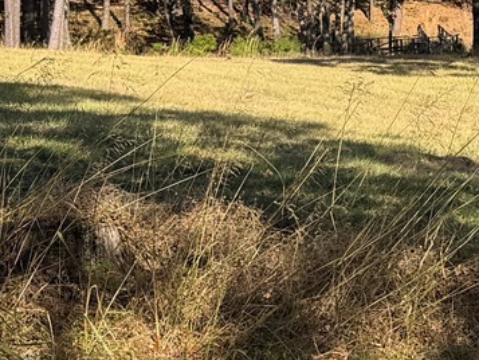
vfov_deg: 11.5
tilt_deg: -6.7
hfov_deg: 13.3
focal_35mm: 129
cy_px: 138
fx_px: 1786
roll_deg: -0.1
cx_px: 938
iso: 80
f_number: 1.78
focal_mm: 6.76
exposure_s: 1/2370
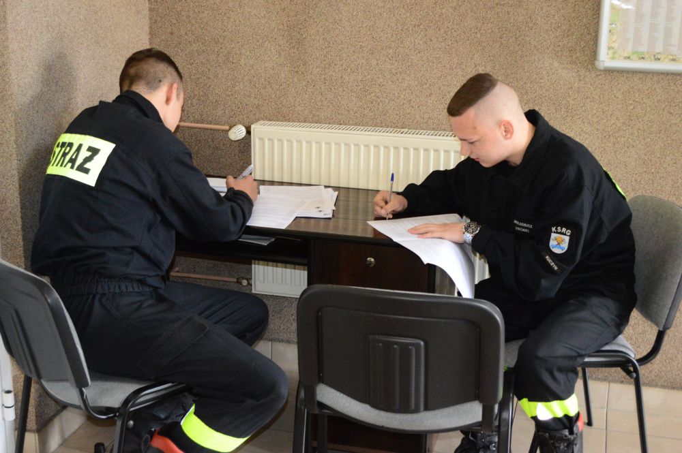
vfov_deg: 25.7
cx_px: 341
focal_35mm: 52
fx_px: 994
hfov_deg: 37.9
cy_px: 226
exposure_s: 1/60
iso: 2500
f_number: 5
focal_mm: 35
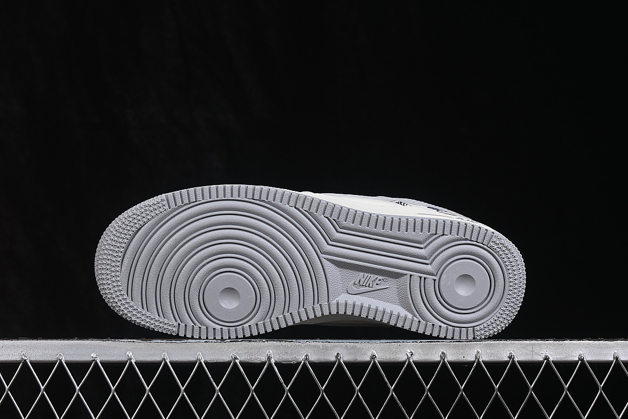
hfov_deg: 27.0
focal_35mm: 75
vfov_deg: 18.2
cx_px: 314
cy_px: 210
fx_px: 1308
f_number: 8
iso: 160
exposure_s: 1/80
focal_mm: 50
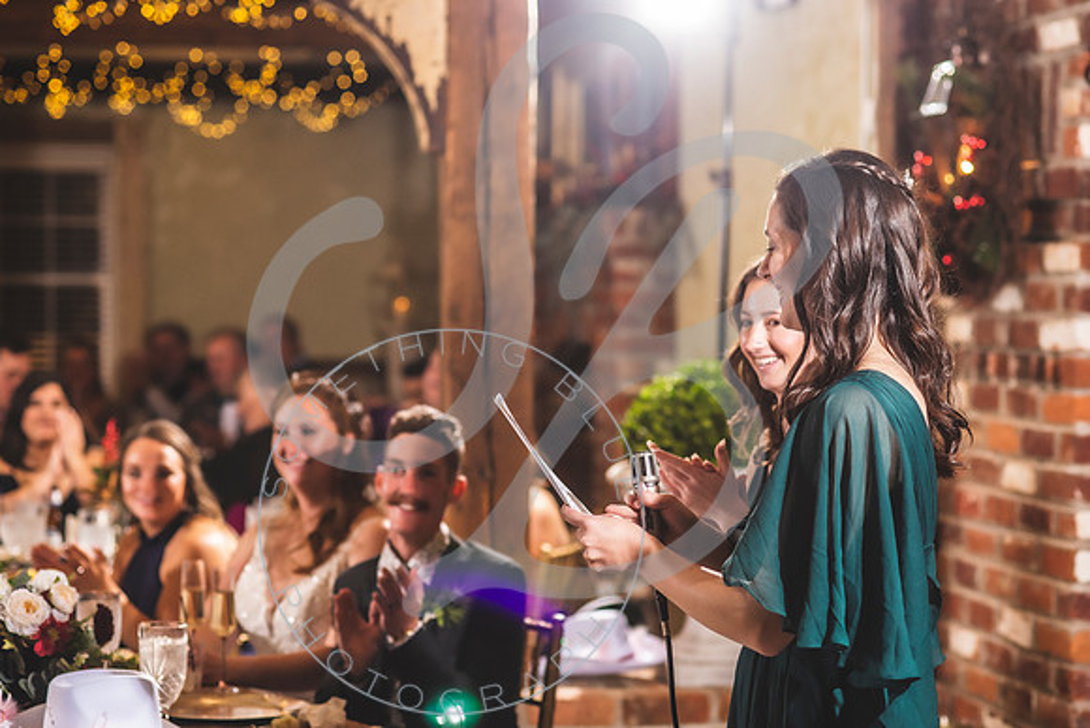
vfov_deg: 15.0
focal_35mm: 91
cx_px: 567
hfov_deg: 22.4
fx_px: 2759
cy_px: 363
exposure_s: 1/200
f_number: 2.8
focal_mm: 85
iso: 1250
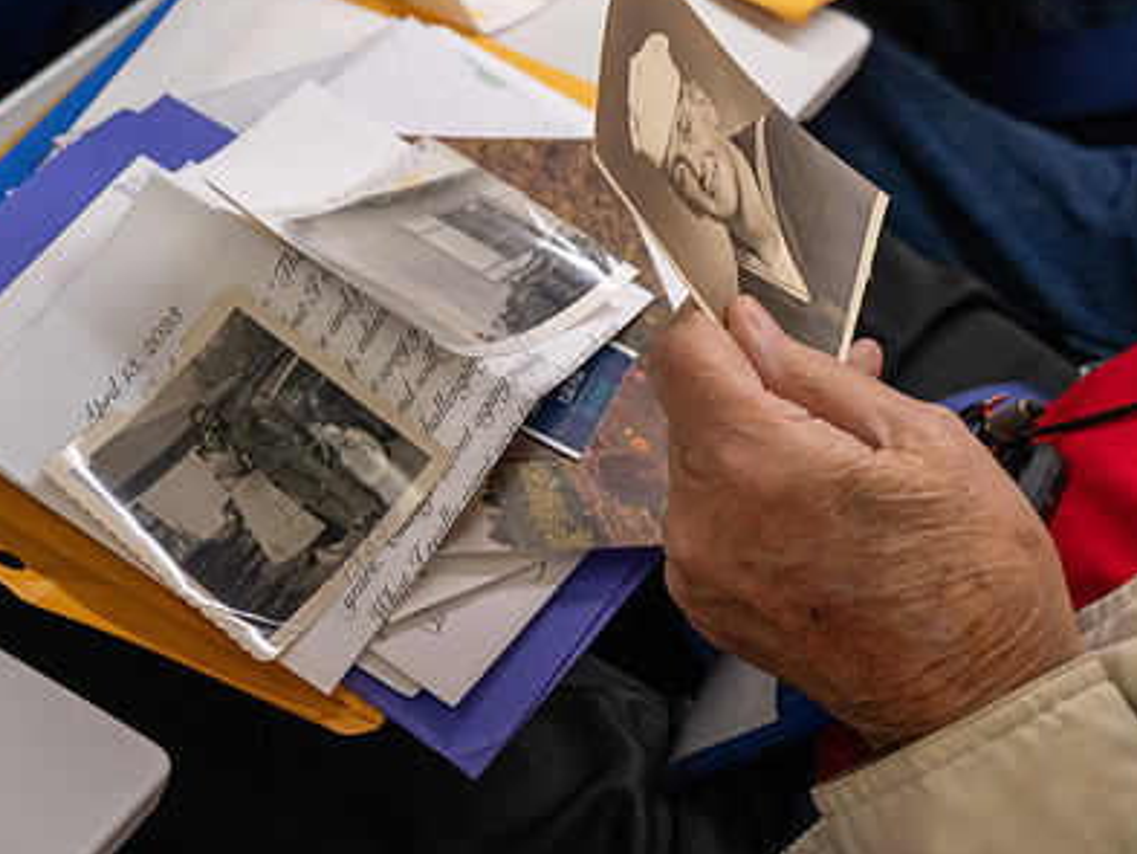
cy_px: 379
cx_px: 304
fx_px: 2563
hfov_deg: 24.8
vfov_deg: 18.9
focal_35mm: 78
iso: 4500
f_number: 6.3
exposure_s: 1/60
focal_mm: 55
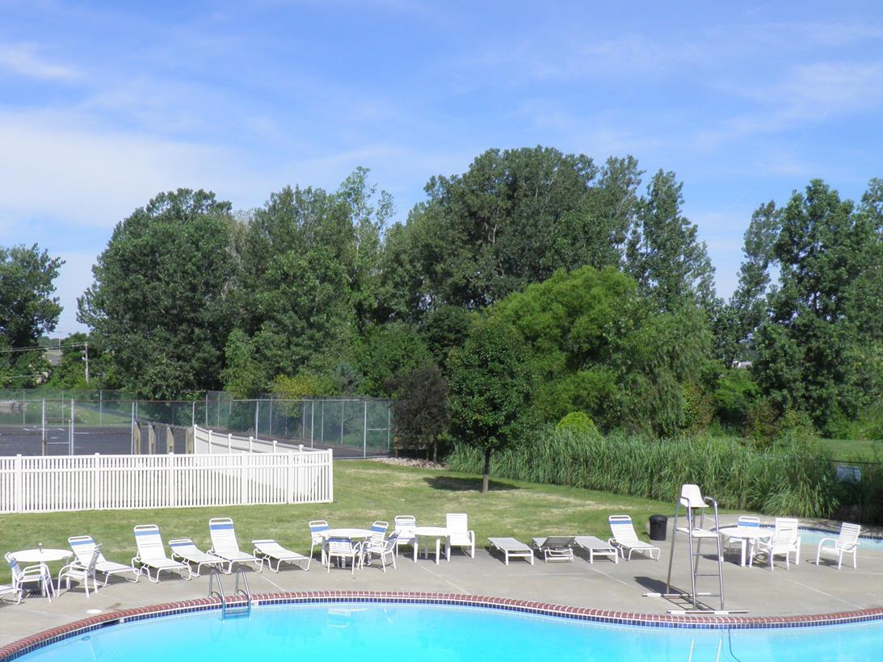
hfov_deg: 45.2
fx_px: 1046
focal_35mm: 41
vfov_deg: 34.9
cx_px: 310
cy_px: 425
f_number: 5.7
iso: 50
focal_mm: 4.9
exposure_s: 1/320
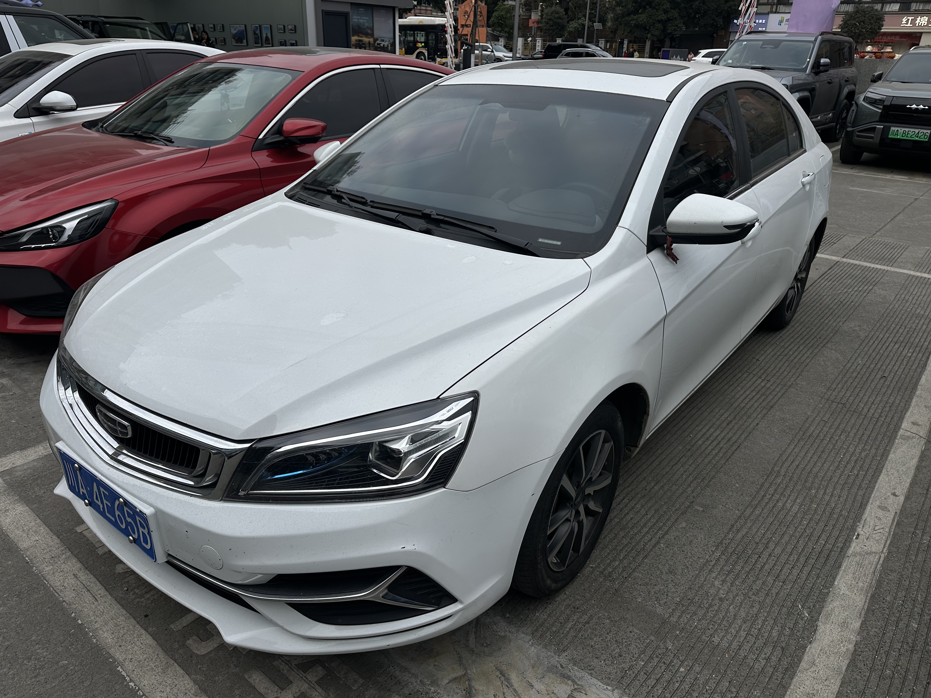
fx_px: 645
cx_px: 466
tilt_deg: -23.4
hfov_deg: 71.6
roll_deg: -1.5
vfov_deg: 56.8
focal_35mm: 24
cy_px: 349
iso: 80
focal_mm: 6.86
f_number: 1.78
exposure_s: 1/3058
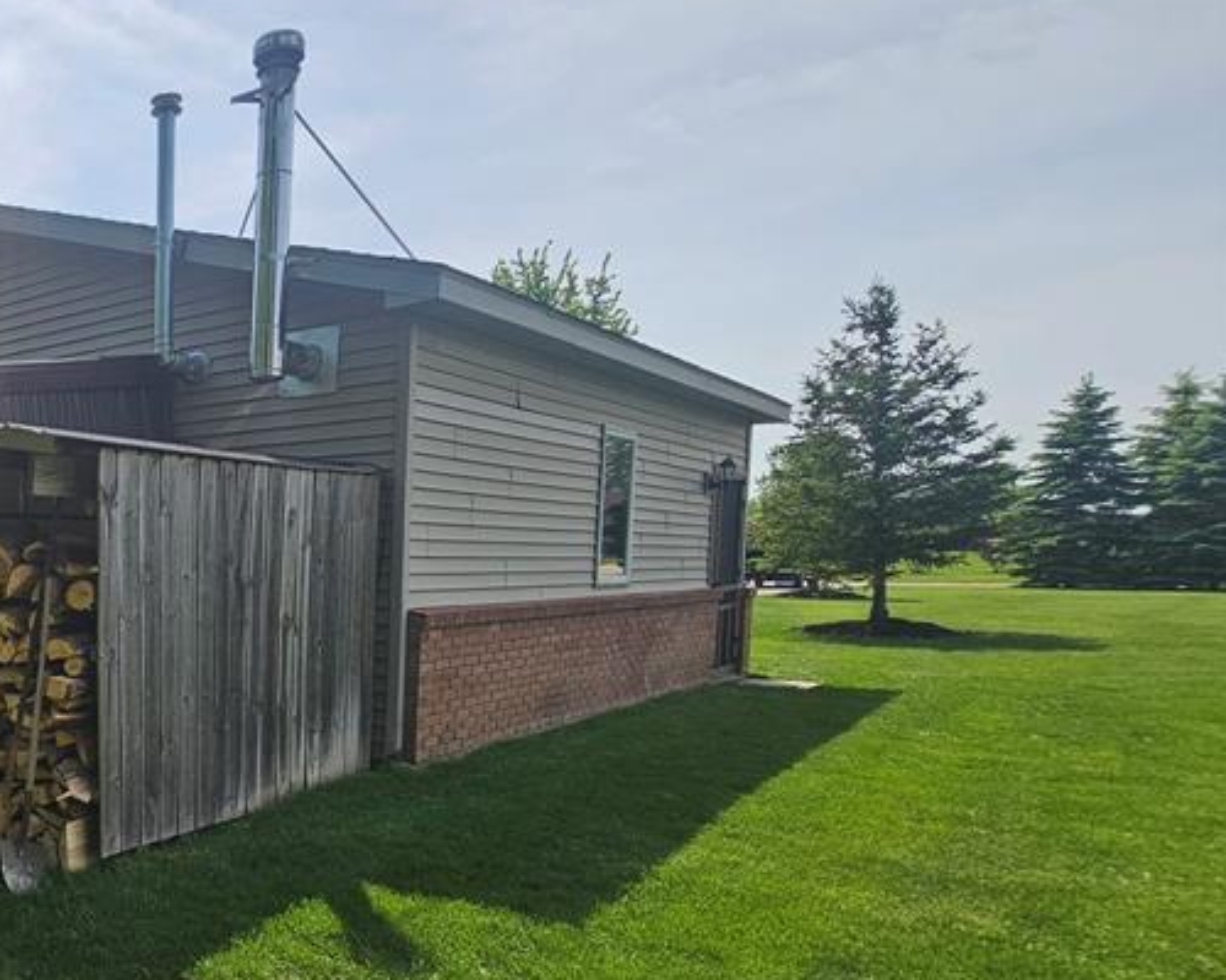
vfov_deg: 54.0
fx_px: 943
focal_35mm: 26
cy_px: 637
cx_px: -22
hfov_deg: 51.6
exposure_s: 1/2204
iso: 50
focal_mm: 2.2
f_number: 2.2
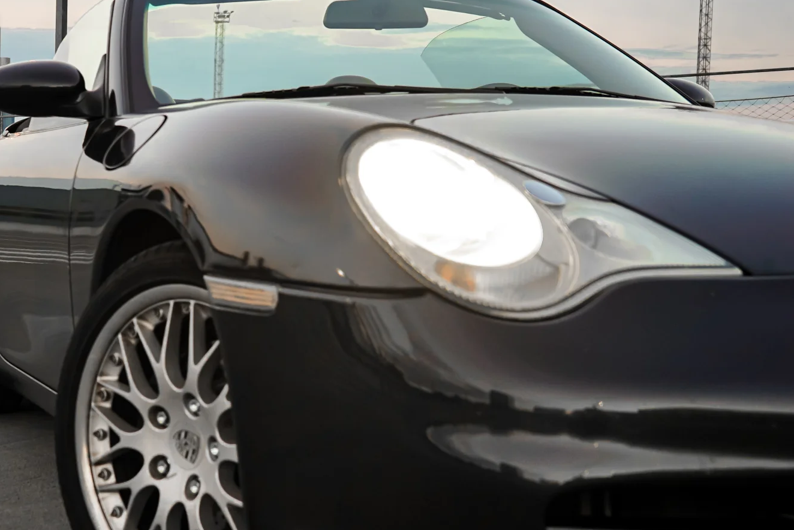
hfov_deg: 34.0
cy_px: 257
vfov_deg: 23.4
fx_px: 1280
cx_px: 228
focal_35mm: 58
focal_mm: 40
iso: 800
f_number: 5.6
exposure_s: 1/200
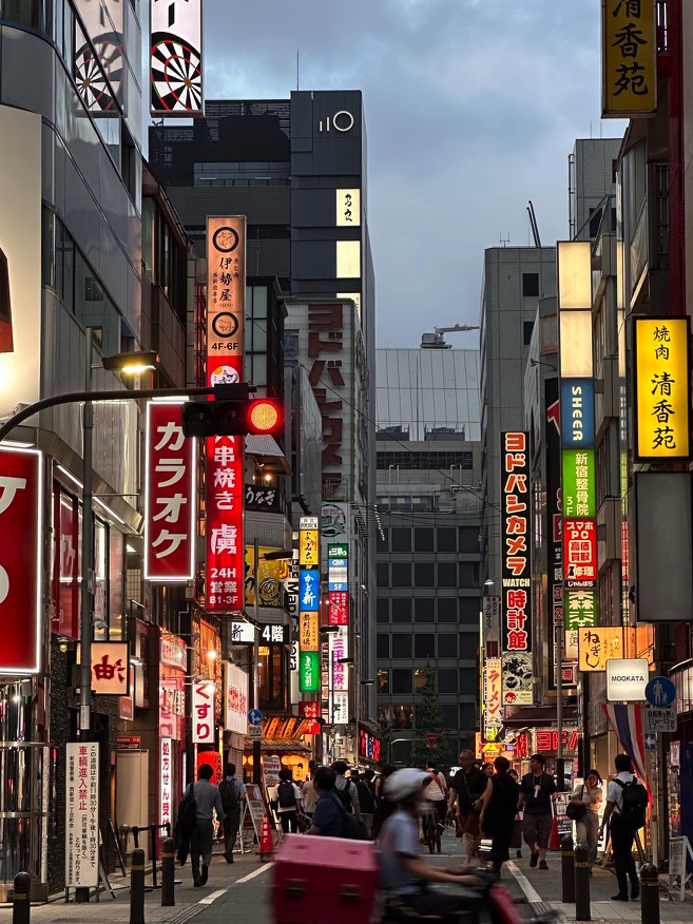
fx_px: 2402
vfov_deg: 21.8
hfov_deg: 16.4
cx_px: 357
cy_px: 525
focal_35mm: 90
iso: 160
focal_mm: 9
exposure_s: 1/100
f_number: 2.8
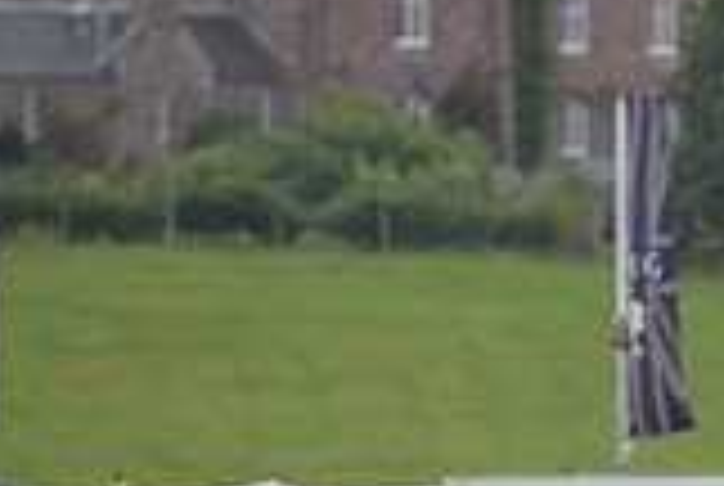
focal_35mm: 719
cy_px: 583
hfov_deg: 2.9
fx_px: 14486
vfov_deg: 1.9
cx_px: 1214
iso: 640
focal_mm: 200
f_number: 4
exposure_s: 1/1250
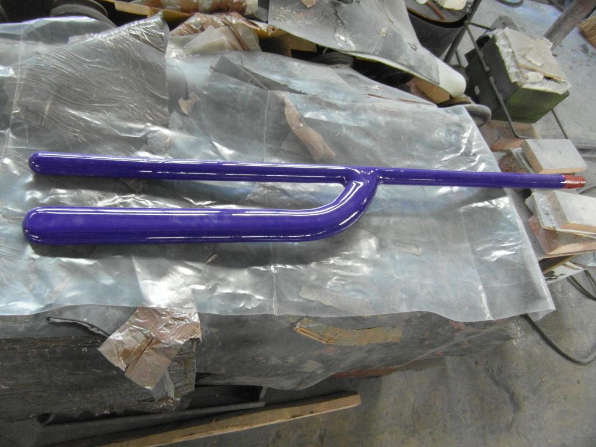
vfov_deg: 56.8
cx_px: 298
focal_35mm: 24
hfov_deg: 71.6
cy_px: 224
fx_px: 413
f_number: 3.2
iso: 480
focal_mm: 4
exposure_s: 1/30
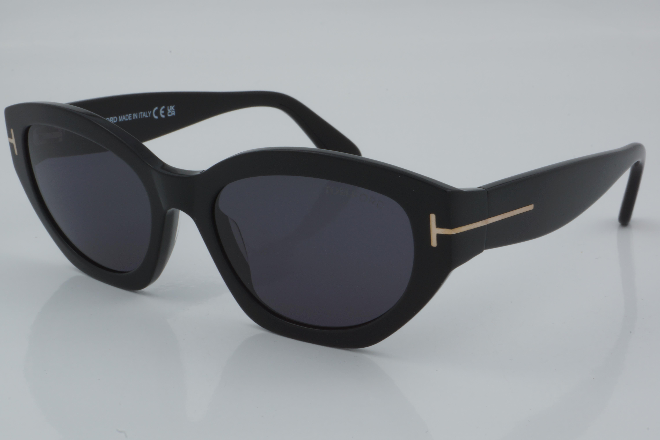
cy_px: 220
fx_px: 1375
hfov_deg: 27.0
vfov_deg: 18.2
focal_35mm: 75
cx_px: 330
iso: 100
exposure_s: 1/4
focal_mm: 50
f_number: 32
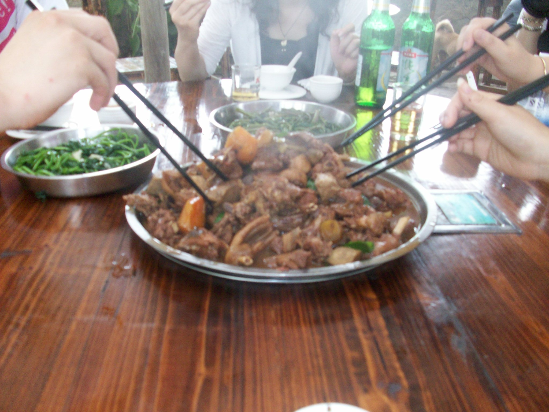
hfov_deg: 54.0
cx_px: 274
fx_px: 539
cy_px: 206
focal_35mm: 34
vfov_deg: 41.8
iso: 160
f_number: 2.8
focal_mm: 5.7
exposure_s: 1/80.1
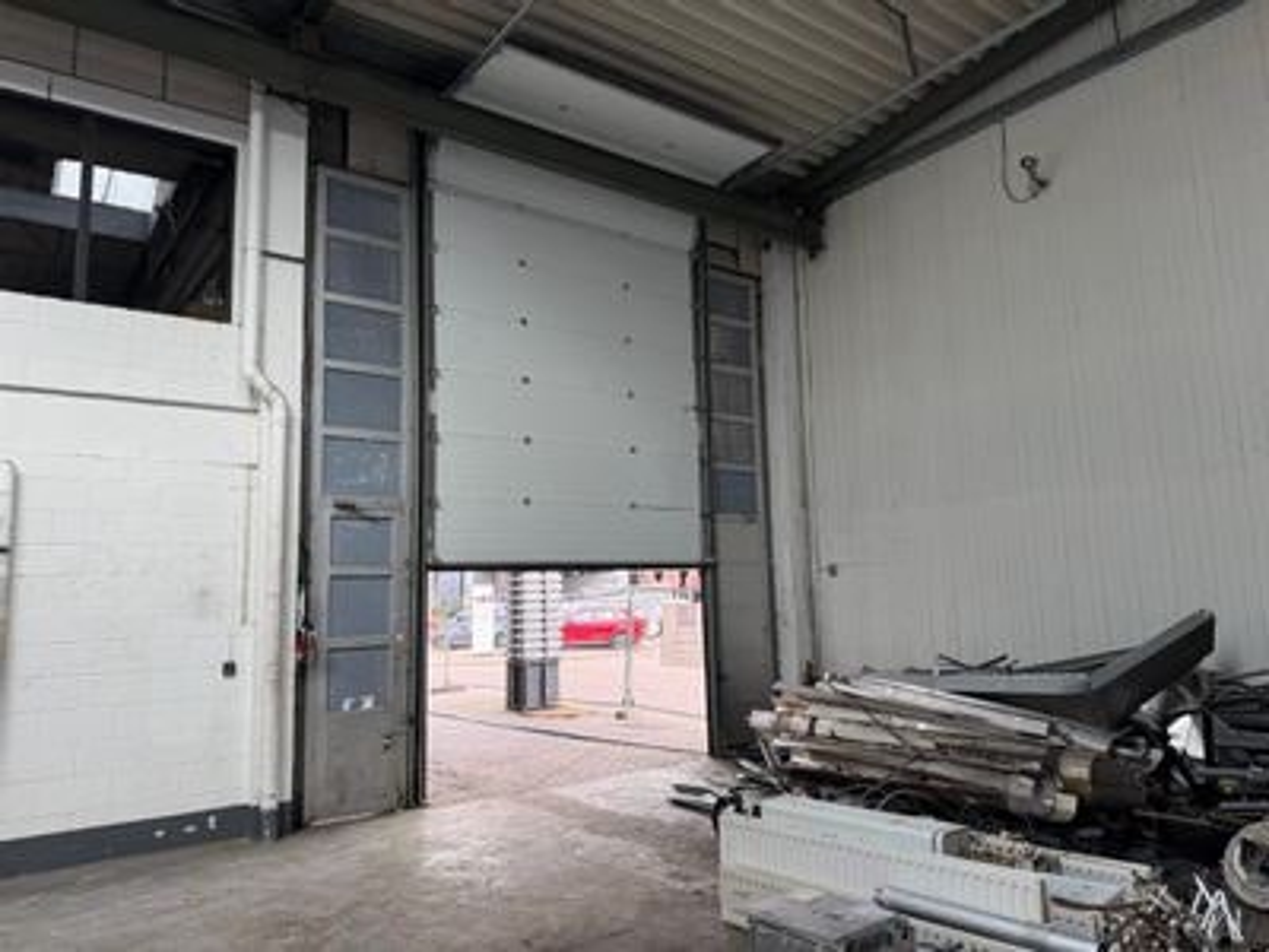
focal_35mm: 24
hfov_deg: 71.6
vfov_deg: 56.8
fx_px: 880
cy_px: 476
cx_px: 634
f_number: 1.78
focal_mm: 6.76
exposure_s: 1/284
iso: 100
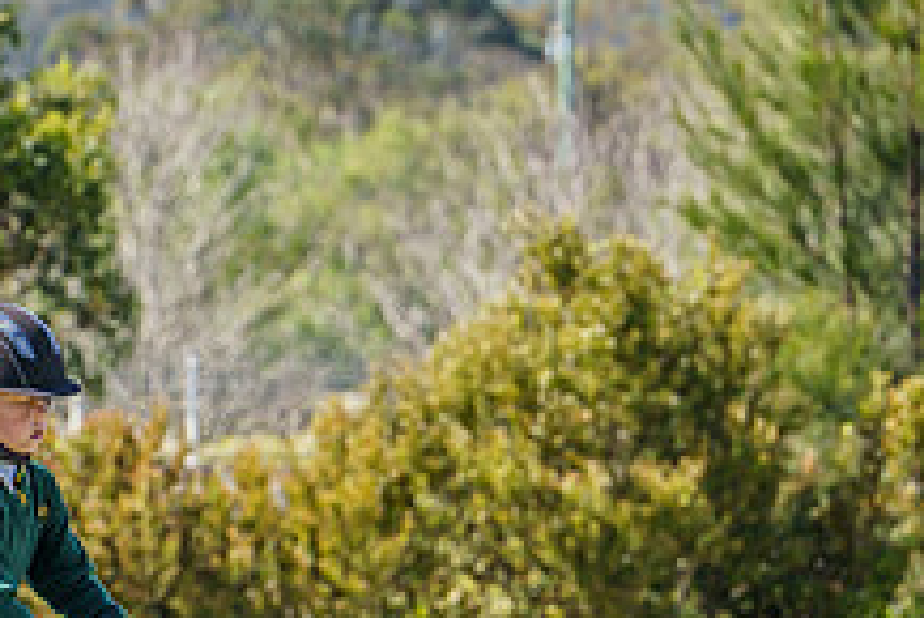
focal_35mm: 656
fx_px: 16848
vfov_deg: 2.1
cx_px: 231
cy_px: 861
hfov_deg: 3.1
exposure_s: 1/1000
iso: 400
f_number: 5.6
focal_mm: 200
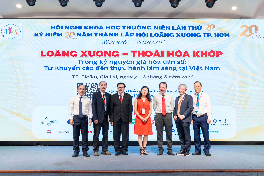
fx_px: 295
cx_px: 132
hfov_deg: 48.2
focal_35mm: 40
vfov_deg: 33.2
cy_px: 88
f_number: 4
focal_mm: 40.2
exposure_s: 1/160
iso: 1250
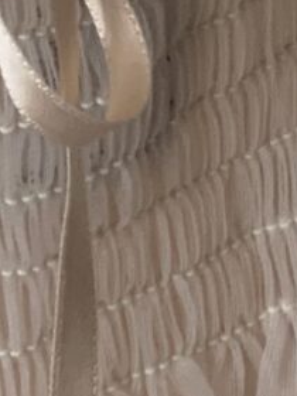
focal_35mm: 190
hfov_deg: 7.8
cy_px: -567
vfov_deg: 9.3
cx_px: 21
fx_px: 2174
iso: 100
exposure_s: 1/74
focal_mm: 4.25
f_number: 1.8
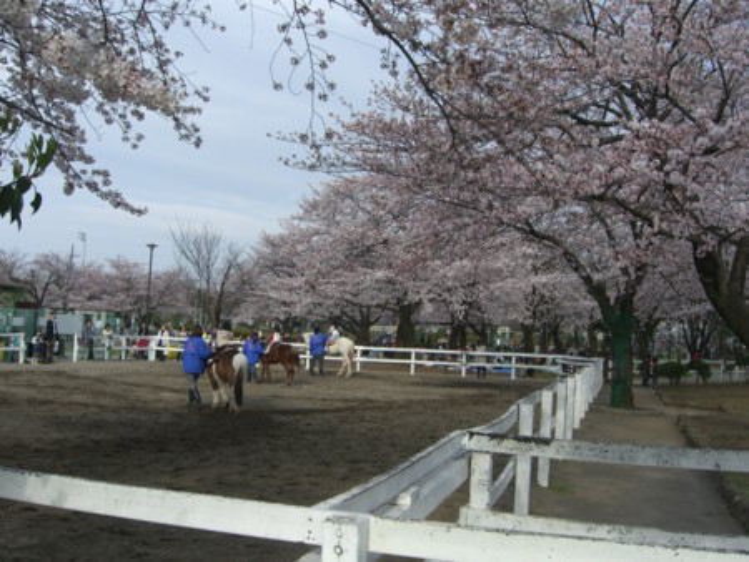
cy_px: 281
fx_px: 823
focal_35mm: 38
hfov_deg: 49.0
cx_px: 374
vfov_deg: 37.8
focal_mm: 7.9
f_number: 4
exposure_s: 1/500
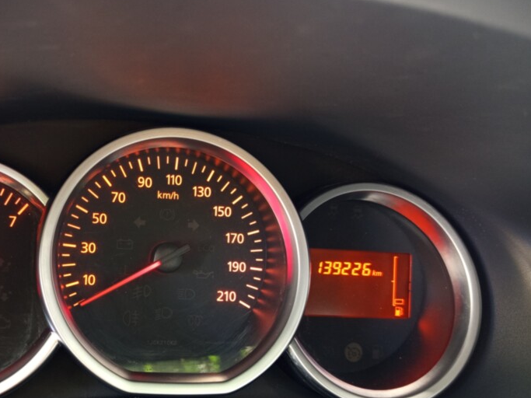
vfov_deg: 39.5
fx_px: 552
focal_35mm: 36
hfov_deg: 50.2
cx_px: 166
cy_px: 240
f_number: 1.7
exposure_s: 1/33.3
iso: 1026
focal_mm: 5.24
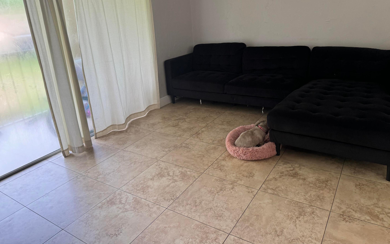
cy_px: 99
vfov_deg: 47.3
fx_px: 276
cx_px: 195
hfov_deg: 70.4
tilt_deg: -18.3
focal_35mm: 26
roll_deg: +3.1
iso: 160
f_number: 1.78
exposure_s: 1/120
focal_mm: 6.76
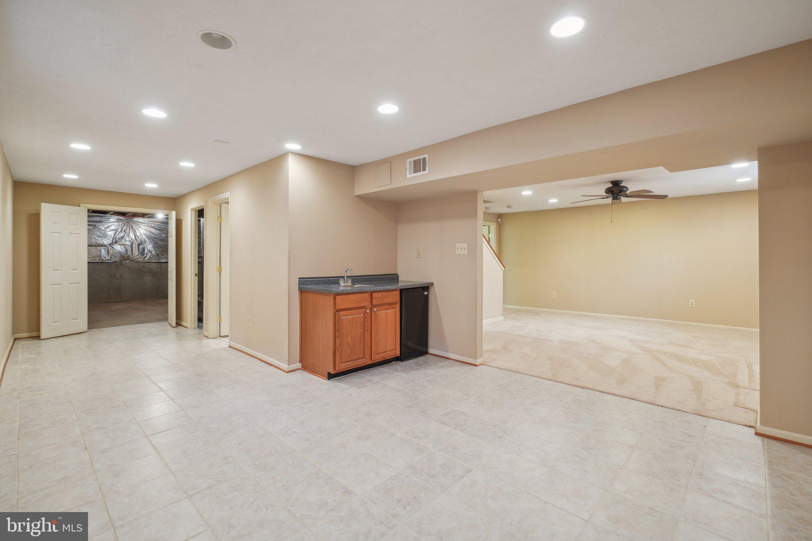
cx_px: 406
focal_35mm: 15
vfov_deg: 77.3
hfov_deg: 100.4
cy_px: 270
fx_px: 338
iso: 100
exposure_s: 1/1.67
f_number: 7.1
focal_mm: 10
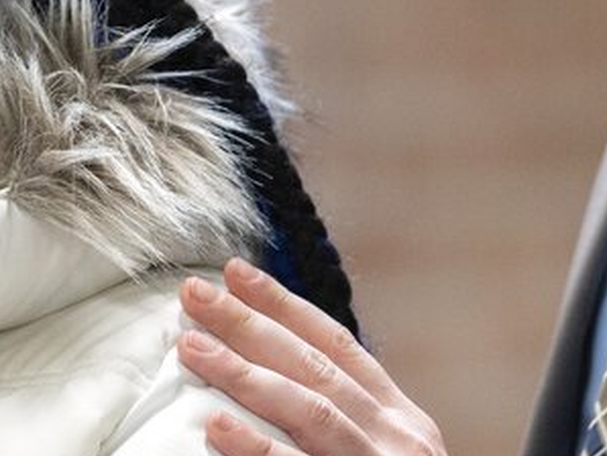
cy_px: 135
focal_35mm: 991
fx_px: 17391
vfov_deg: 1.5
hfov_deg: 2.0
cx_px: 143
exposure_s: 1/500
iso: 1600
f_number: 2.8
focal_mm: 200
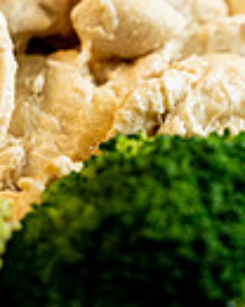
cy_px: -20
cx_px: 97
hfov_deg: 5.3
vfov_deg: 6.6
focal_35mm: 294
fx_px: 2665
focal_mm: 70
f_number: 4
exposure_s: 1/160
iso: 500
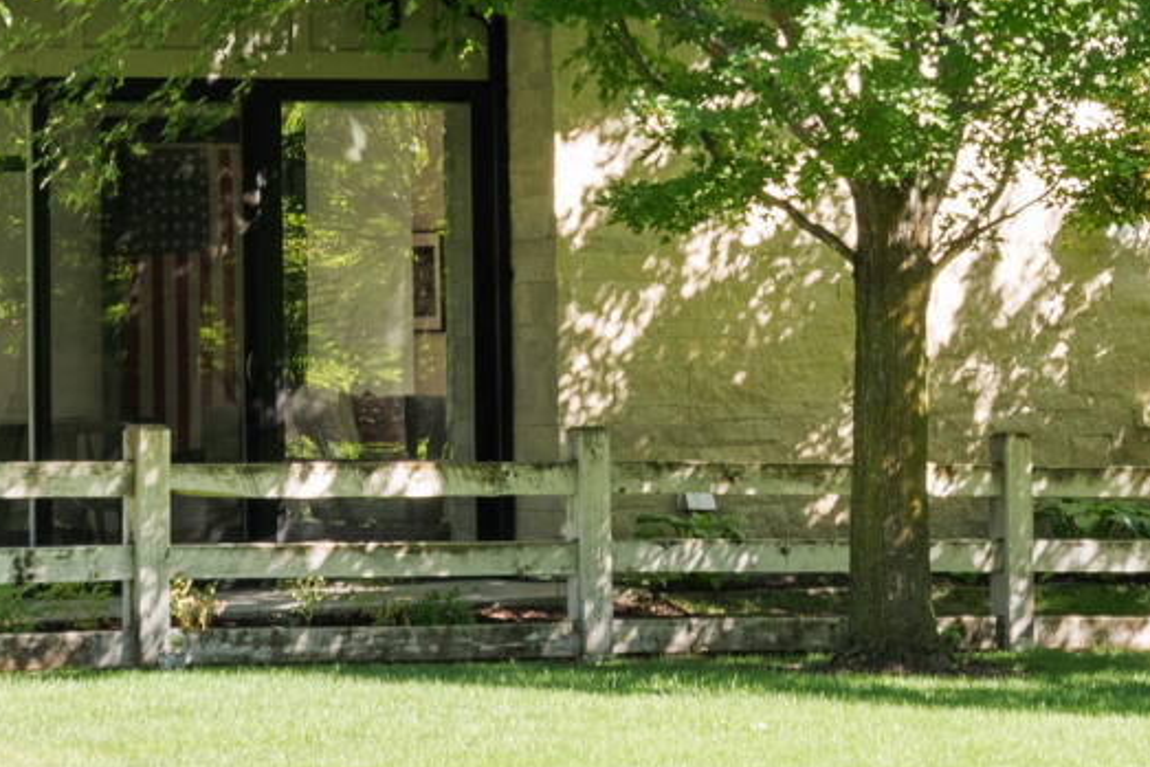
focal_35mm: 172
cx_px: 719
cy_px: -171
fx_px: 5496
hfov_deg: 11.9
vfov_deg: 7.9
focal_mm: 30
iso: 100
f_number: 8
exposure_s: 1/20
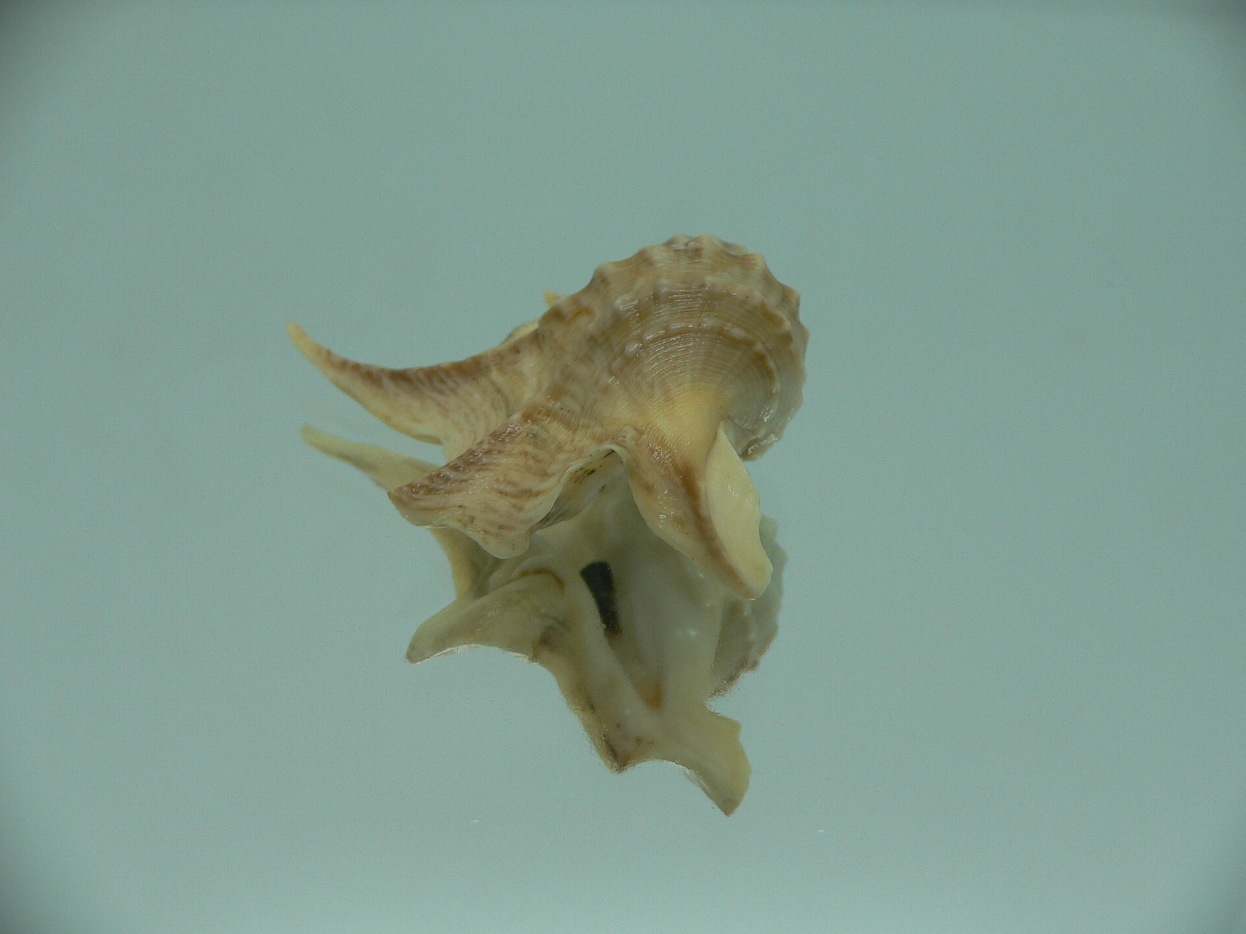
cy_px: 467
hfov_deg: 52.6
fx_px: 1260
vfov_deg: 40.7
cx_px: 623
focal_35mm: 35
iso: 80
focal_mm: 4.6
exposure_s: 1/80
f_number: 2.8
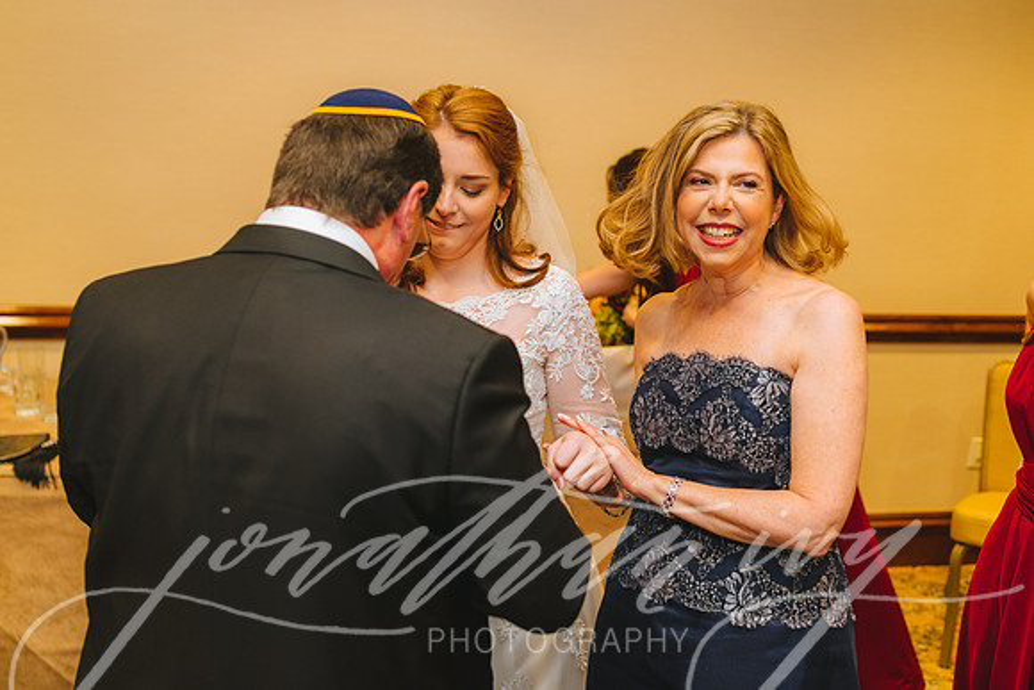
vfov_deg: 37.9
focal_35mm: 35
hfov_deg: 54.4
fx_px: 1006
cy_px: 345
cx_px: 517
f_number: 2.5
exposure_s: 1/160
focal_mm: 35
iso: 640
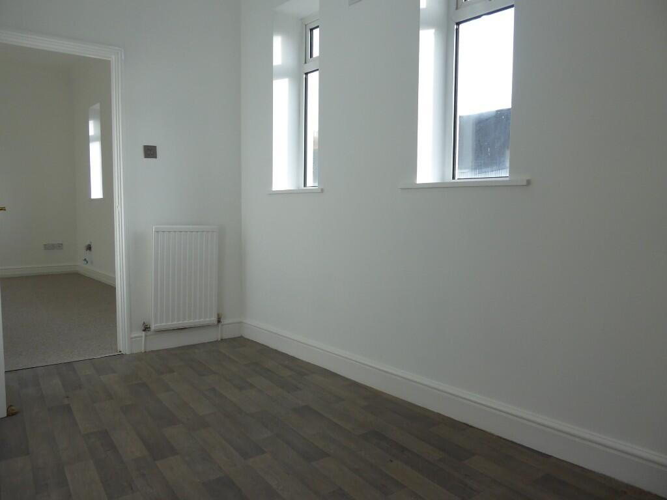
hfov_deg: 69.4
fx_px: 482
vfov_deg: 54.9
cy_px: 250
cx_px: 334
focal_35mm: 25
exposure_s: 1/160
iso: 80
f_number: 3.3
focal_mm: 4.3
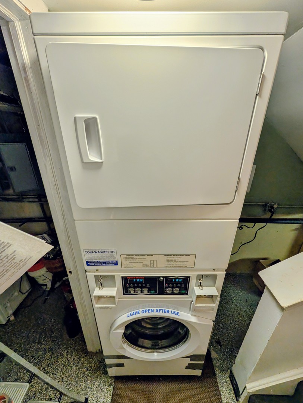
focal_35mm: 12
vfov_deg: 110.5
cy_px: 202
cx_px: 152
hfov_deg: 94.6
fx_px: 140
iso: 44
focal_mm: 2.02
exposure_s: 1/120
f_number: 1.7
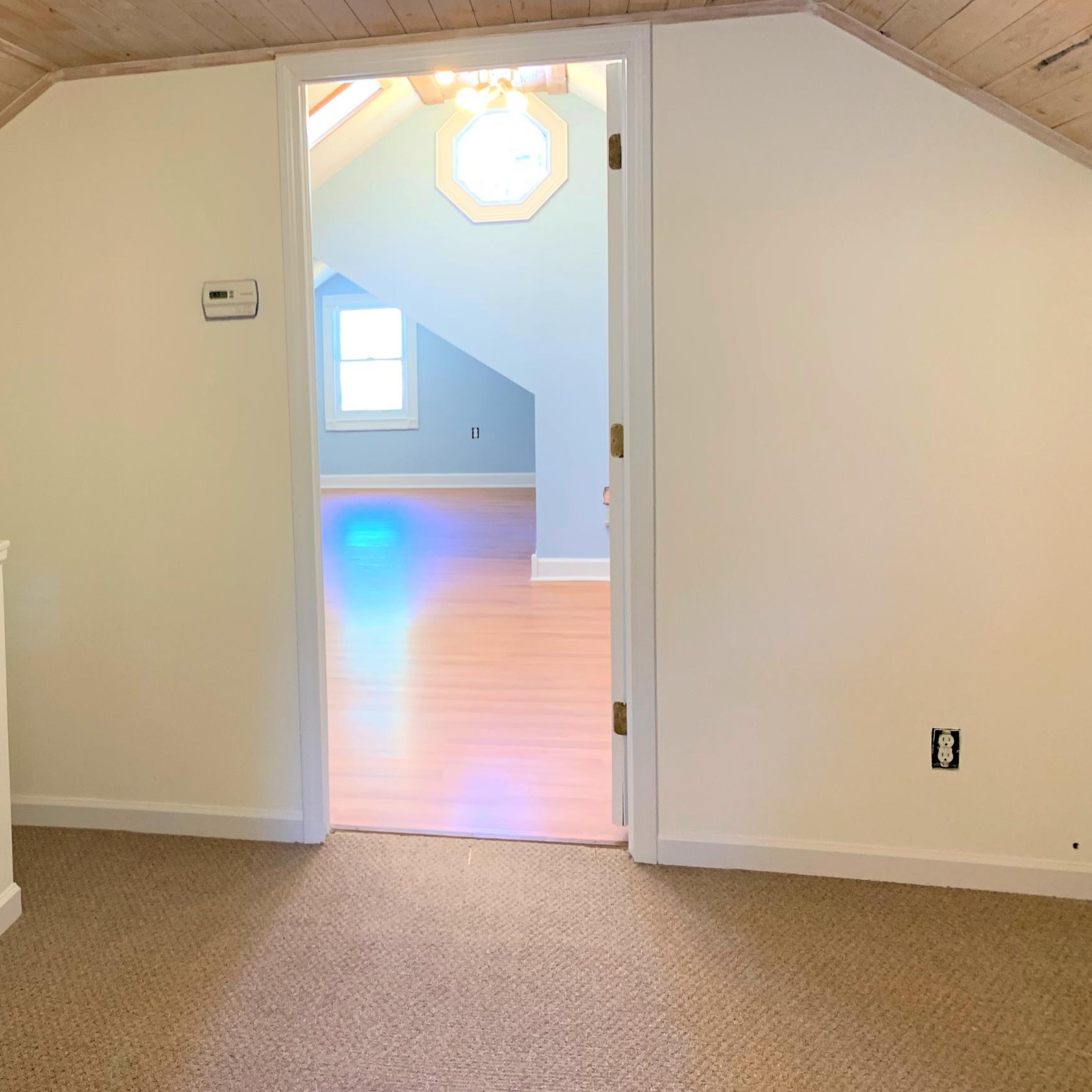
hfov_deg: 39.9
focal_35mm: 40
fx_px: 1428
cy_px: 516
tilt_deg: -5.4
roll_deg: +1.0
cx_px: 193
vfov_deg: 41.8
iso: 125
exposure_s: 1/60
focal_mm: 4.25
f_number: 1.8
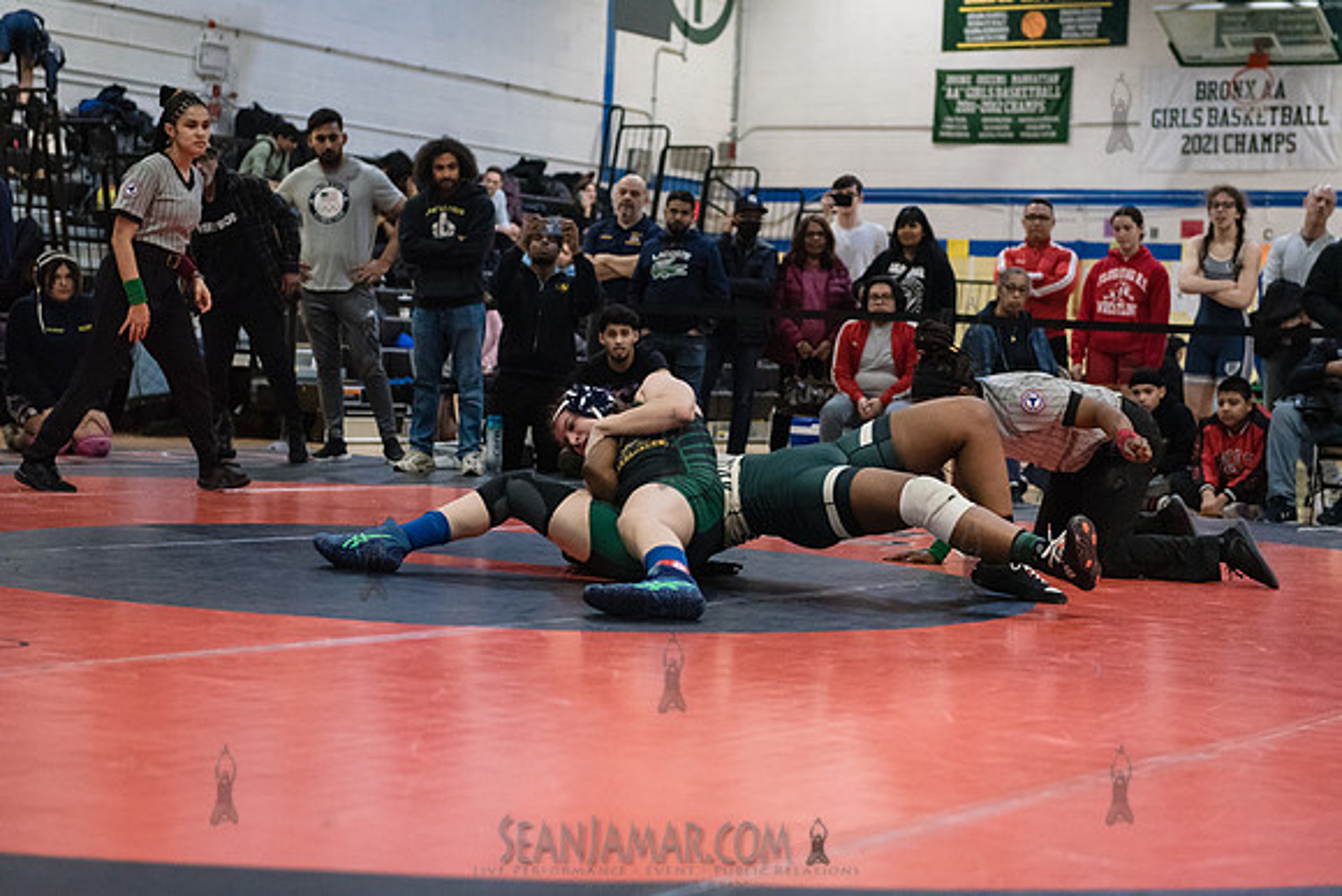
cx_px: 671
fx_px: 2610
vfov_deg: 19.5
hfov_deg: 28.8
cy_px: 448
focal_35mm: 70
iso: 8000
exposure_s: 1/500
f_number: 3.2
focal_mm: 70
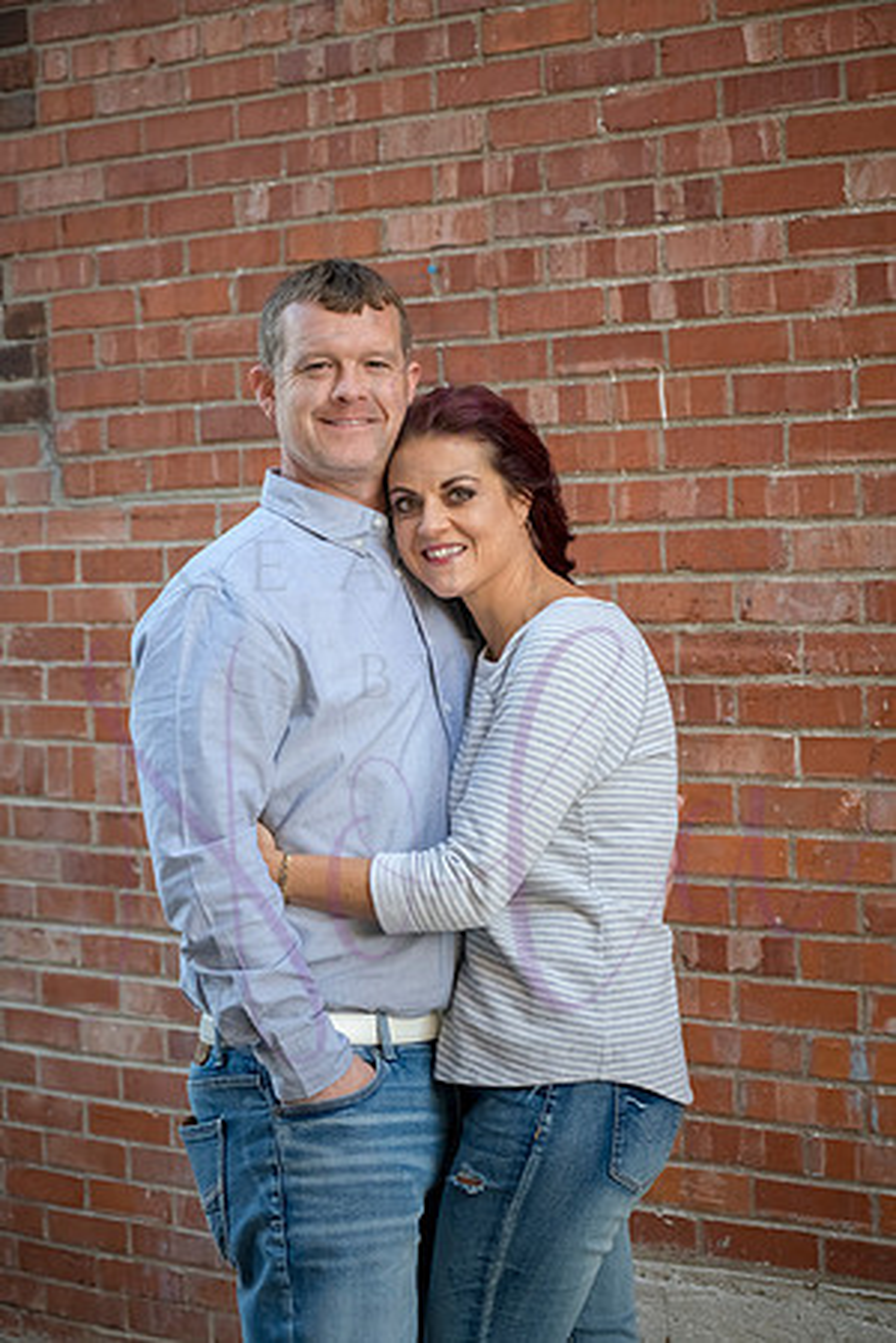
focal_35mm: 80
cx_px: 448
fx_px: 2986
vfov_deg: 25.4
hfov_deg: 17.1
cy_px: 672
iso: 1250
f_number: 6.3
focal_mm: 80
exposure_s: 1/320
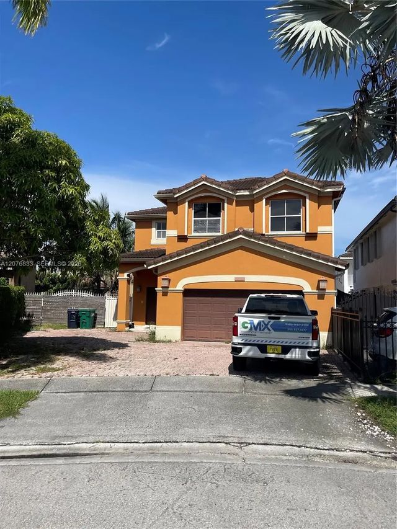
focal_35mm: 26
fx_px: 397
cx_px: 198
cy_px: 264
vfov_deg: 67.3
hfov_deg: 53.1
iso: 50
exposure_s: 1/7407
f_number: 1.6
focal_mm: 5.1
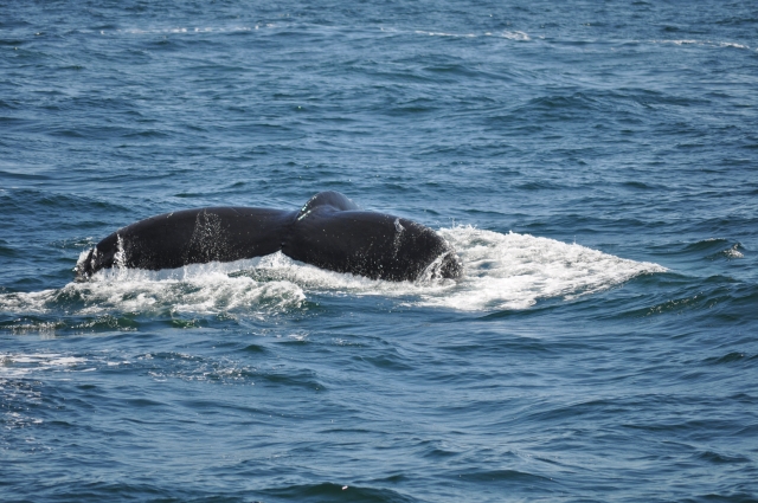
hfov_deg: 6.9
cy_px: 252
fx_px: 6309
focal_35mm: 300
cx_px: 379
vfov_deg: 4.6
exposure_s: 1/800
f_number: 7.1
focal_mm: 200
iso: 200
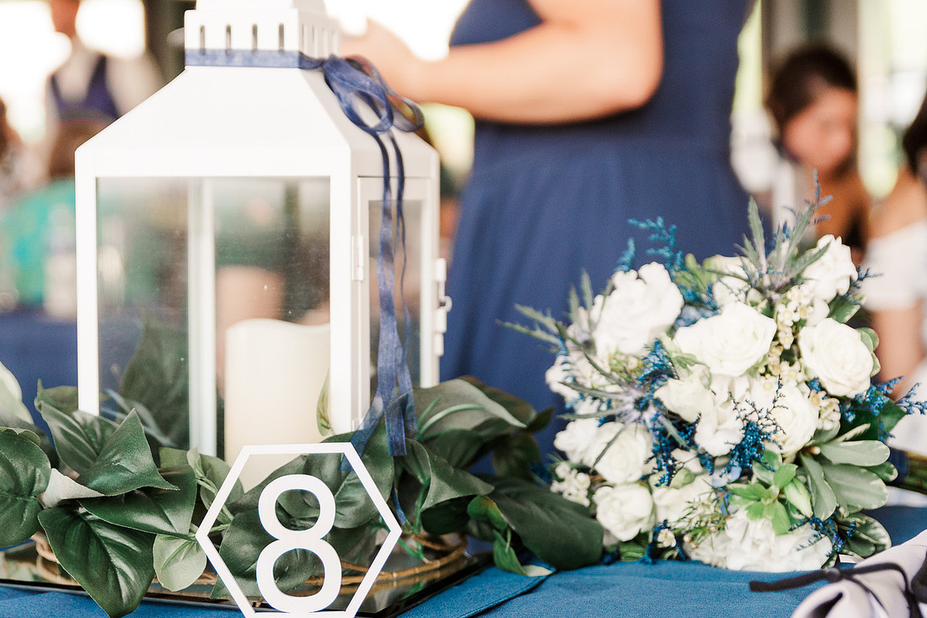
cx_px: 464
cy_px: 309
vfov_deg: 18.6
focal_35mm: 73
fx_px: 1888
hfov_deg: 27.6
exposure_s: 1/500
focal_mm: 48
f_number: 2.8
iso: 640
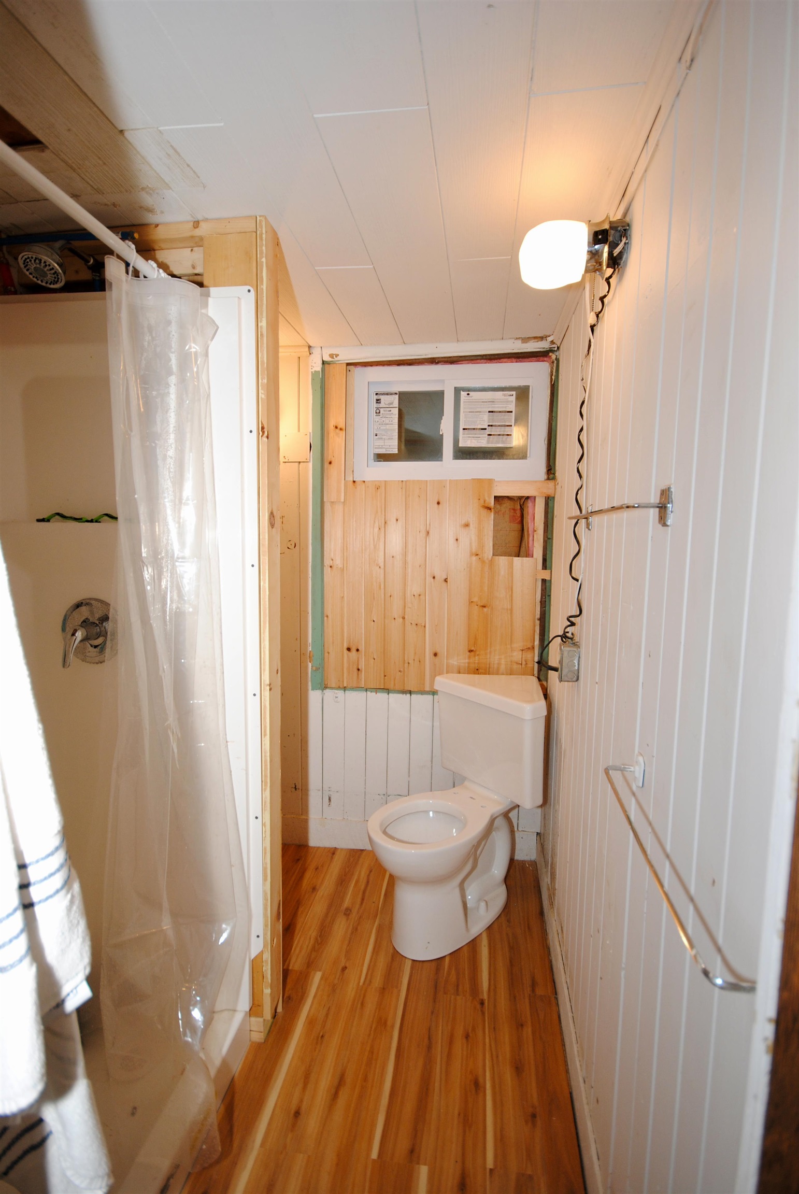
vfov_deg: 92.4
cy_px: 597
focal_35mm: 17
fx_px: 573
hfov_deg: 69.8
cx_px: 400
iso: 200
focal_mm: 11.5
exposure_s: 1/60
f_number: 4.2
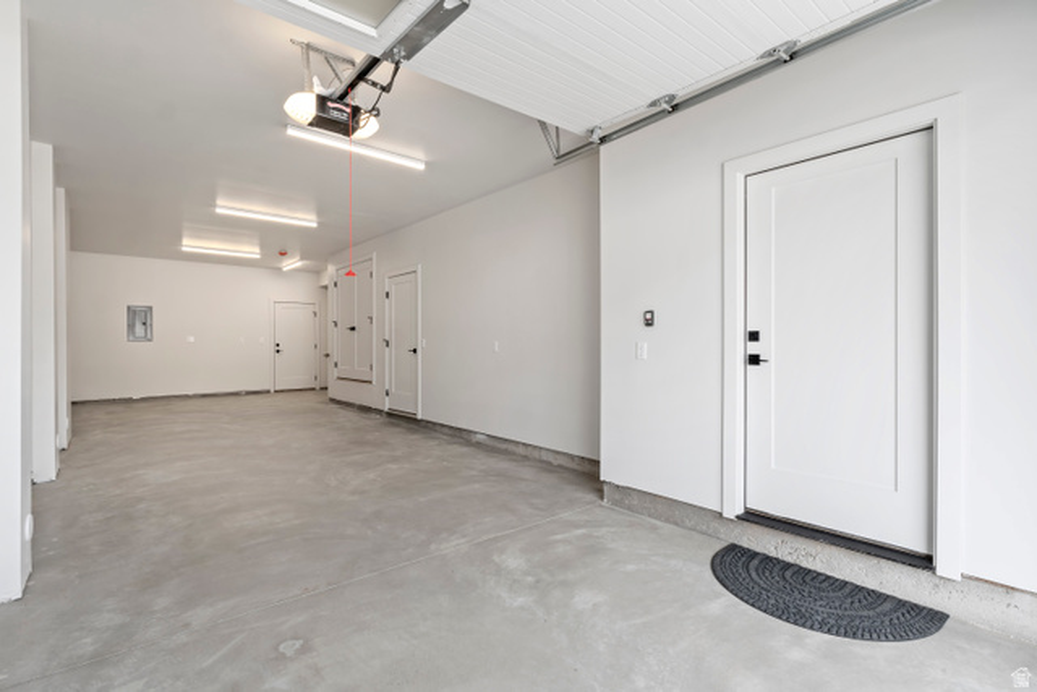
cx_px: 518
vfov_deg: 72.1
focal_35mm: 16
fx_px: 475
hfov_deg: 95.0
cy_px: 346
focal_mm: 11
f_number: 8
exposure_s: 1/13
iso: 100
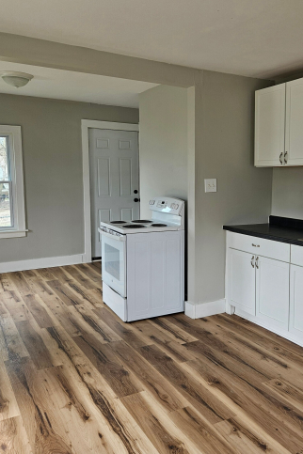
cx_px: 233
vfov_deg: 57.2
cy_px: 223
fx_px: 417
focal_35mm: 33
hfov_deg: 38.8
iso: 50
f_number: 1.8
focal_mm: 5.4
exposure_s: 1/207
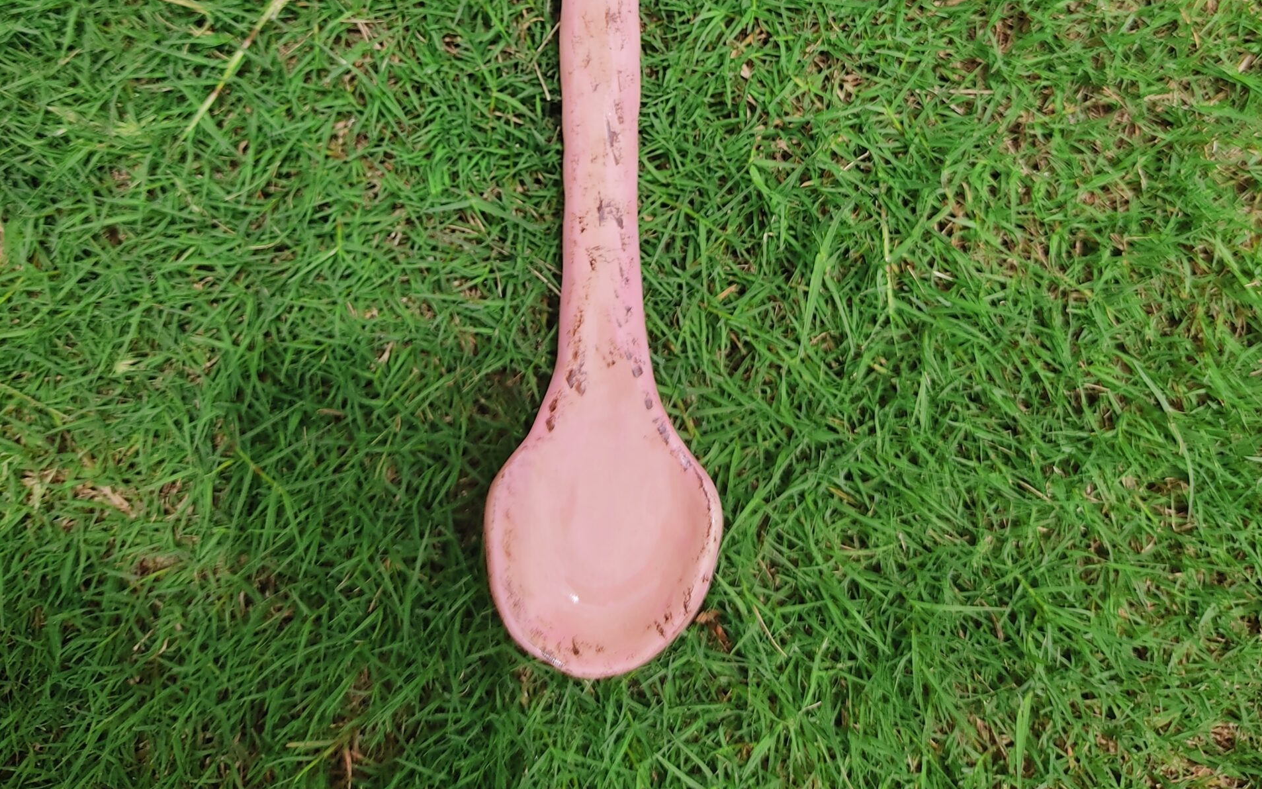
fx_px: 1273
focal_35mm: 37
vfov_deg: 32.3
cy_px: 41
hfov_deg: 52.7
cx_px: 635
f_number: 1.79
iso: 100
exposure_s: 1/1198
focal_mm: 4.74
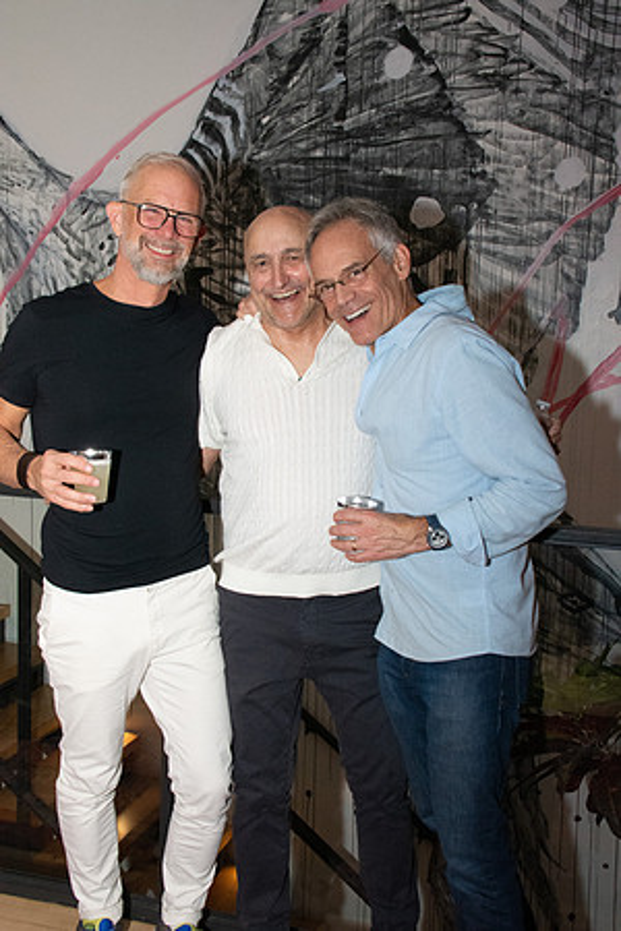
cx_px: 310
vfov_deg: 43.6
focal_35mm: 45
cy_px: 466
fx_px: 1164
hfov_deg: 29.9
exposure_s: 1/160
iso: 5000
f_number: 11
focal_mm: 30
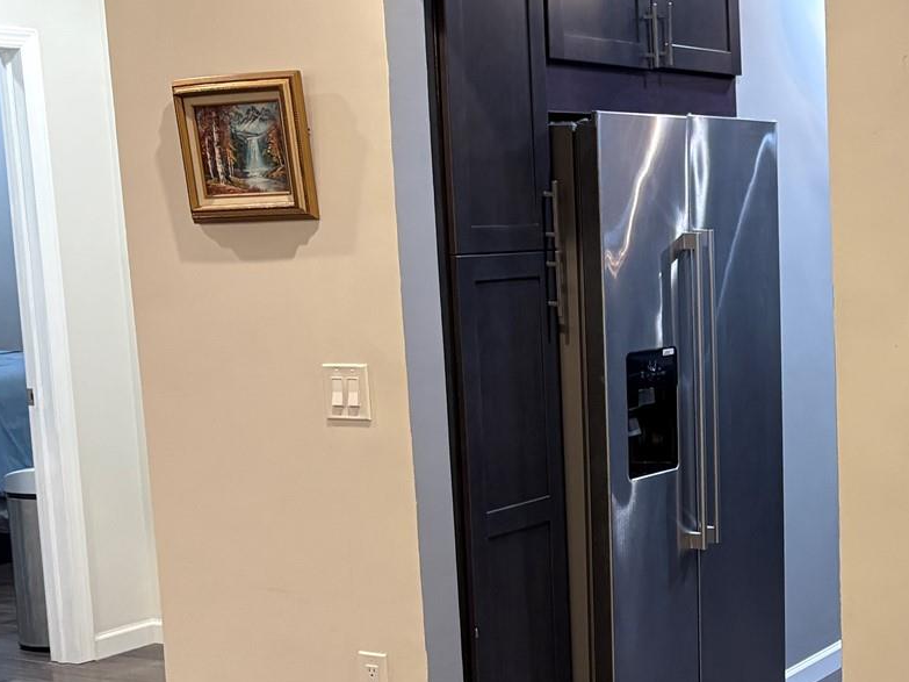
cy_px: 465
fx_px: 1785
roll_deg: +1.3
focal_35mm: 68
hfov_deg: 26.8
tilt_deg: -9.0
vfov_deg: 21.5
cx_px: 936
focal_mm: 5.96
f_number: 1.6
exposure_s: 1/60
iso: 160
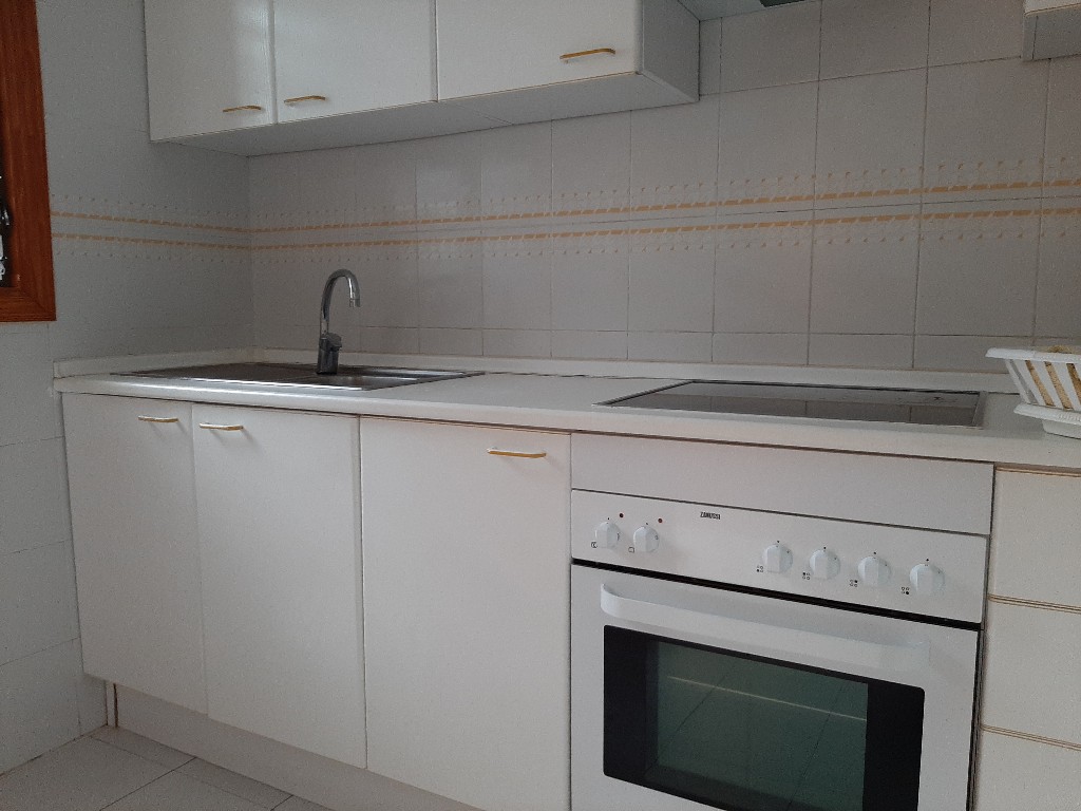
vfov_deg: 53.1
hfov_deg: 67.3
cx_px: 540
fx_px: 812
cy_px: 406
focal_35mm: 26
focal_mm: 3.93
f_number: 1.7
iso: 160
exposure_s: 1/50
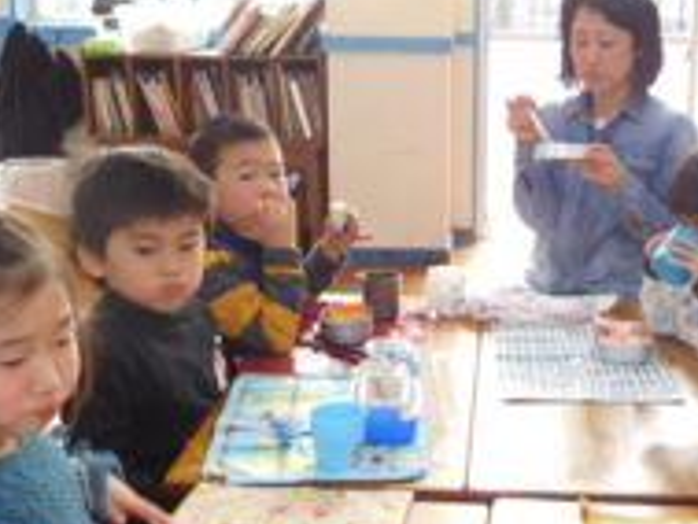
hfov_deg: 35.6
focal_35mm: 53
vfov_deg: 27.5
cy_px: 295
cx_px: 495
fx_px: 1069
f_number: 3.4
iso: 125
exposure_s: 1/40
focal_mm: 4.5
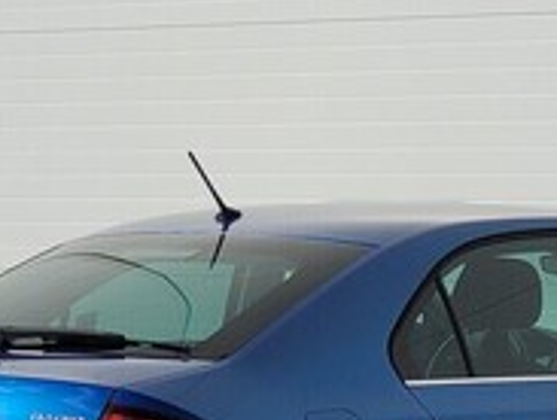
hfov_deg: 8.7
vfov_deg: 6.5
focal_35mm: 228
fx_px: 3676
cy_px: 425
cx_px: 390
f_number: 2.4
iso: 25
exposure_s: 1/1809
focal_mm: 7.12
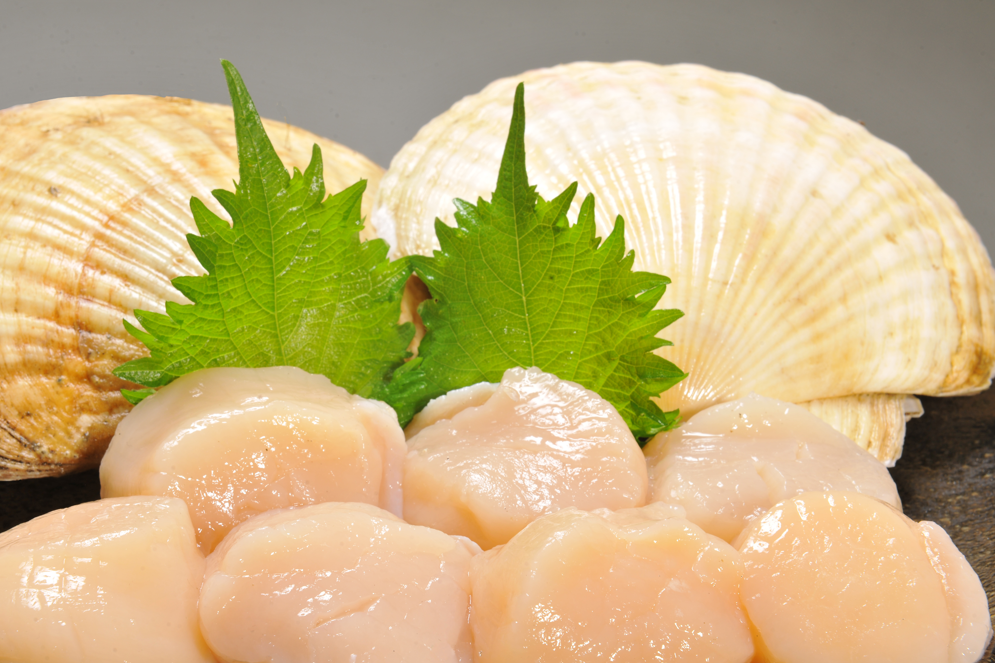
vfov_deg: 17.3
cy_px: 348
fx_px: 2183
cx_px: 444
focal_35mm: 79
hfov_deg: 25.7
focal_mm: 62
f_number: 18
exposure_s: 1/50
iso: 125
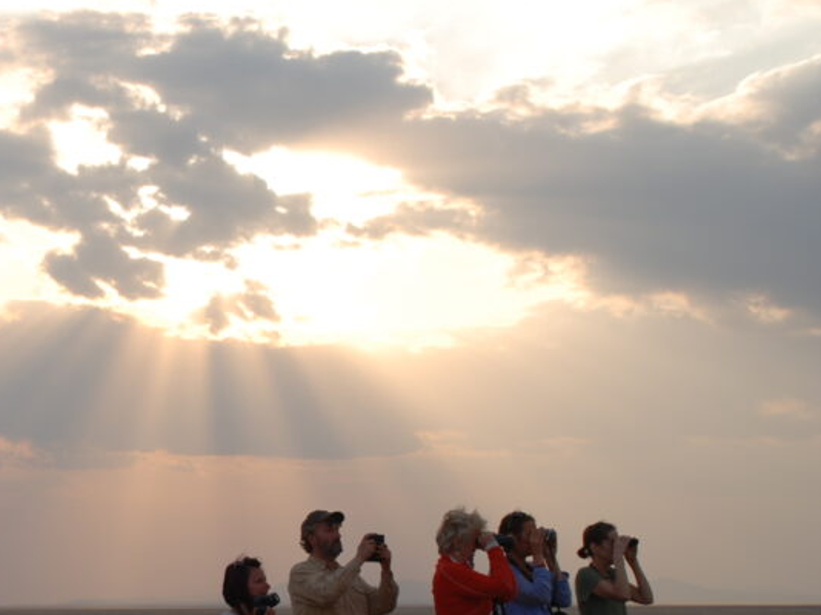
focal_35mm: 97
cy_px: 519
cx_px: 106
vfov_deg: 15.1
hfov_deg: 19.9
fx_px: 2298
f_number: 8
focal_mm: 35
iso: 100
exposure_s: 1/200
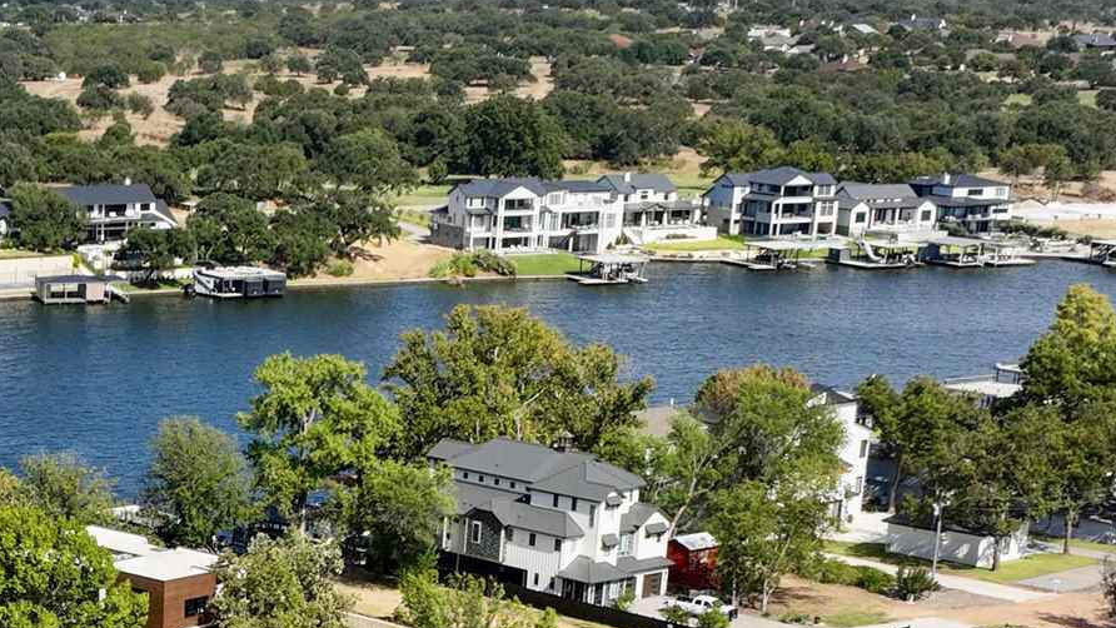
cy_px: 933
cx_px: -143
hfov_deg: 22.2
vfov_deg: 12.8
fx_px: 2664
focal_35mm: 90
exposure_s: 1/400
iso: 100
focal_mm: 12.29
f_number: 7.1
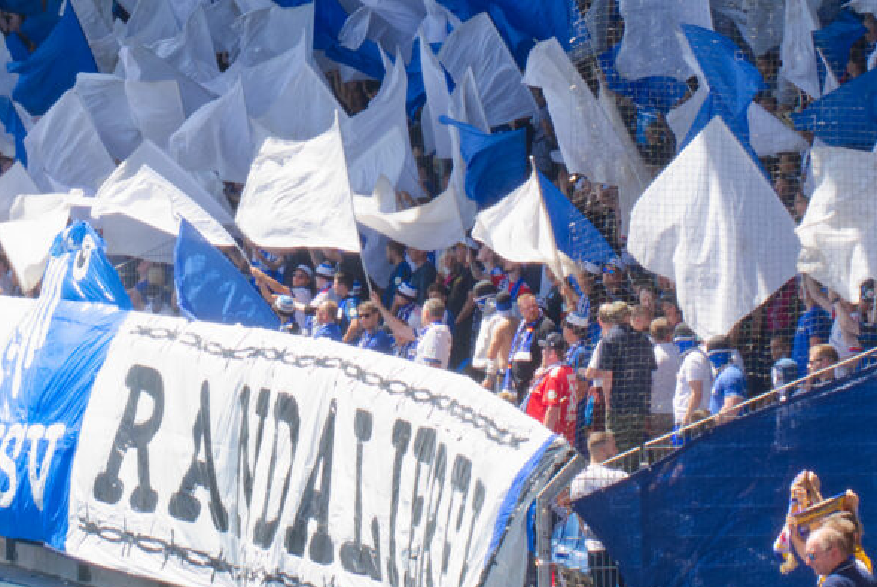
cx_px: 162
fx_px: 4901
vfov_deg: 6.8
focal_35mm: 201
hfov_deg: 10.2
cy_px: -26
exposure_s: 1/160
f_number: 8
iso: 200
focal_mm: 27.2
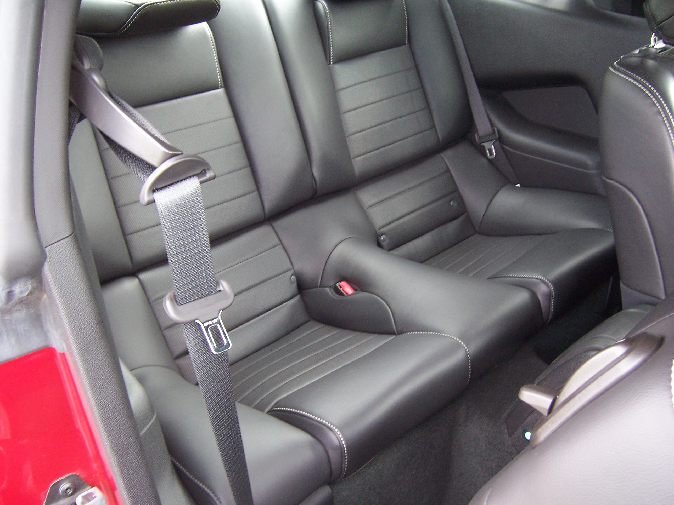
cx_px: 337
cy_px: 252
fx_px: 643
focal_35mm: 33
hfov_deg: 55.4
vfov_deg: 42.9
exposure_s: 1/15
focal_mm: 5.5
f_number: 3.4
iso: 140
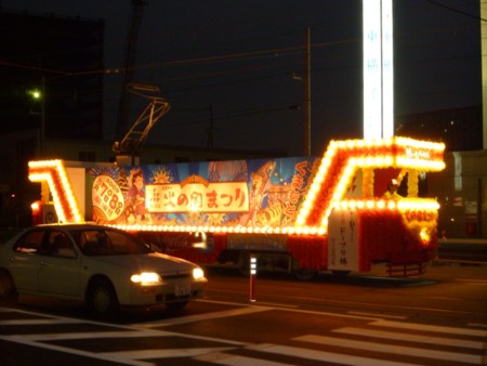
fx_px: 774
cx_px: 244
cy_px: 183
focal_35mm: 55
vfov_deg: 26.6
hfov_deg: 34.9
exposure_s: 1/8
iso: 320
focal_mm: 9.8
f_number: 4.9
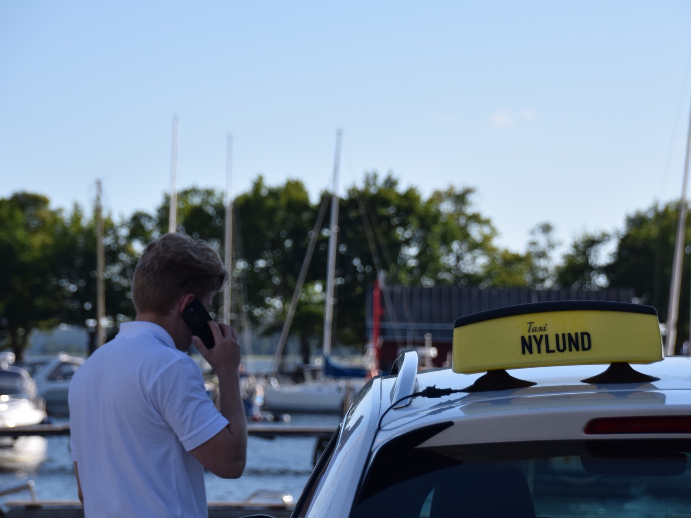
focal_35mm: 159
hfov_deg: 12.4
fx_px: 3175
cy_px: 254
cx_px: 356
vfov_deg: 9.3
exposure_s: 1/1000
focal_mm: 90
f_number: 5.6
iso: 250
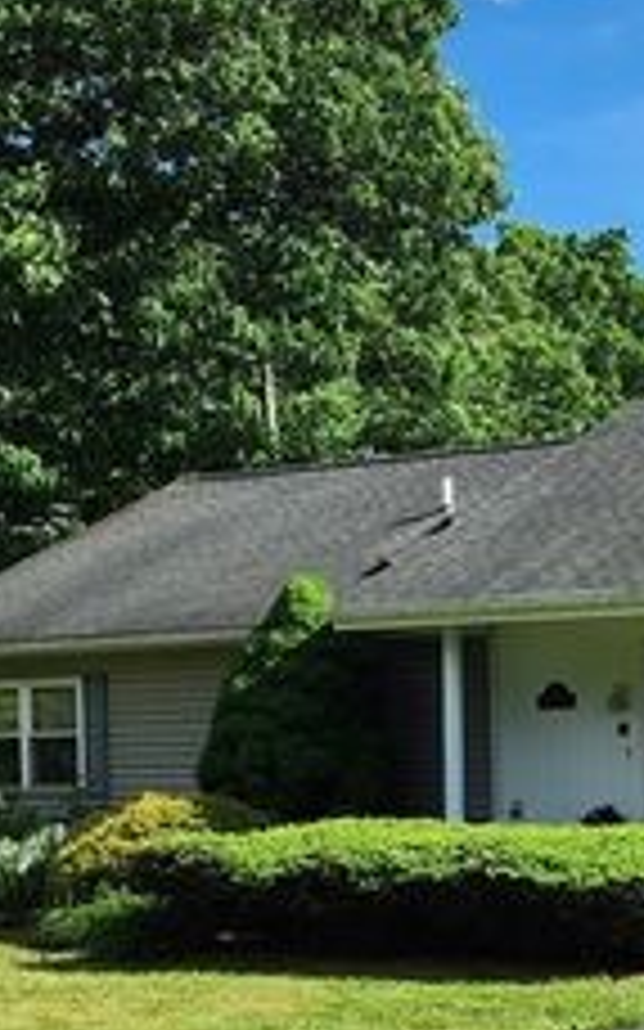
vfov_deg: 28.6
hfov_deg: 17.1
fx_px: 1995
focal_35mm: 71
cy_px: 749
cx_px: 874
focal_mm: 6.4
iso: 12
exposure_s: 1/732
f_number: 1.8
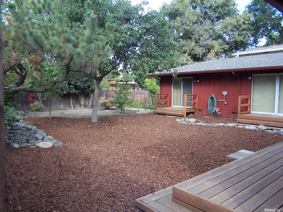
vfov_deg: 37.7
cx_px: 142
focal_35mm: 38
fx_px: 311
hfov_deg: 49.0
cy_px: 106
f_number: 2.8
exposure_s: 1/125
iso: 80
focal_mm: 6.3
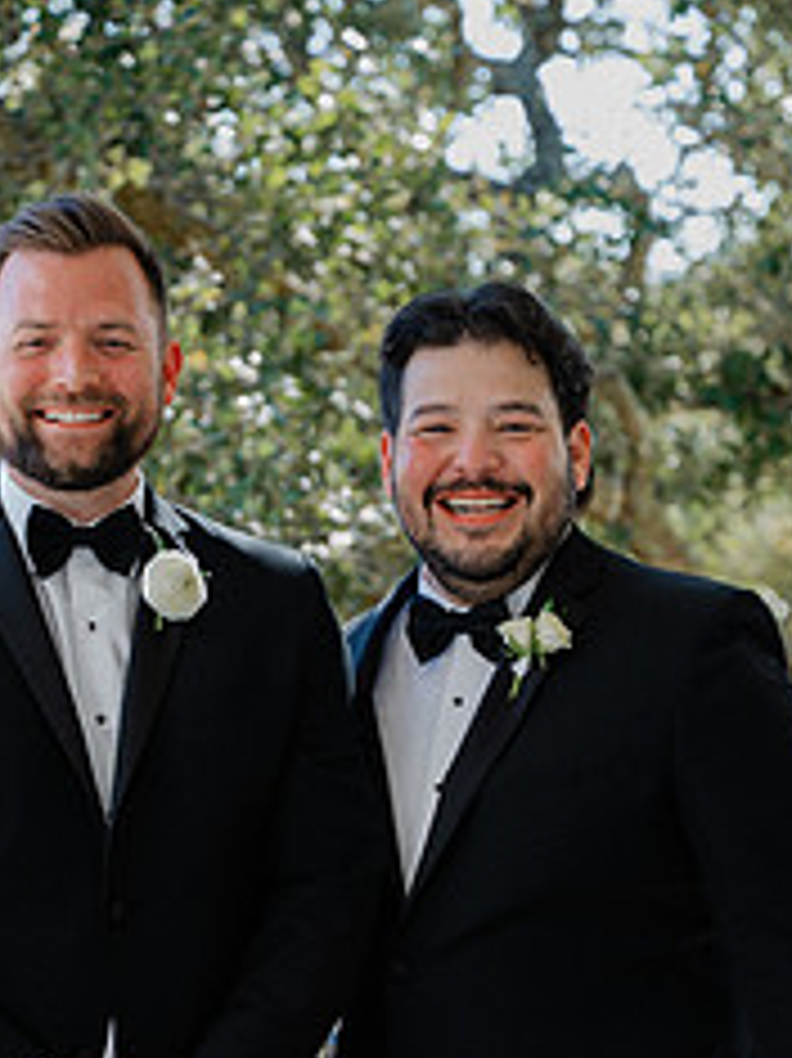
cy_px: 869
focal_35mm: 129
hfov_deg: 11.5
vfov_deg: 15.2
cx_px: 306
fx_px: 3939
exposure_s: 1/80
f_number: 2.8
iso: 40
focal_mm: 70
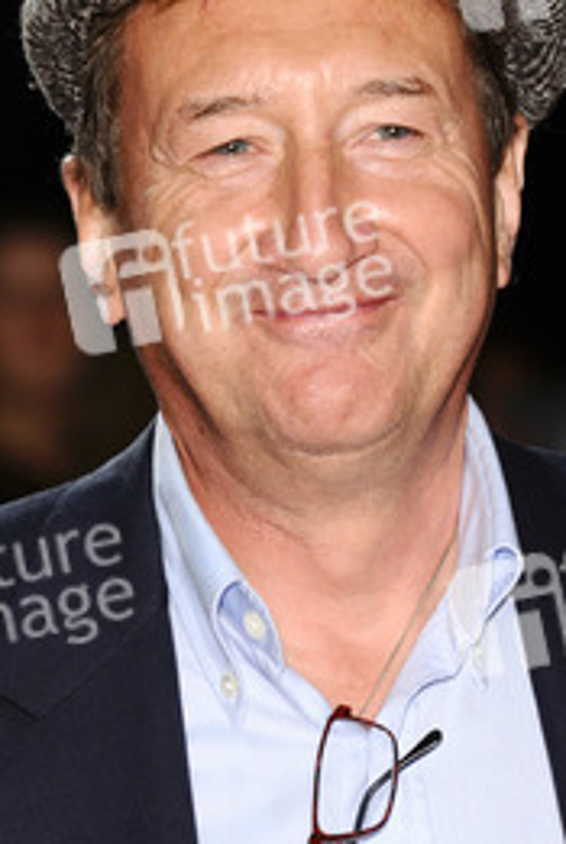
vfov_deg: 8.0
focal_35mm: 257
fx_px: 6036
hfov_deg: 5.4
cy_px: 440
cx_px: 322
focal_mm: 112
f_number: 4.5
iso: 320
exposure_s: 1/200
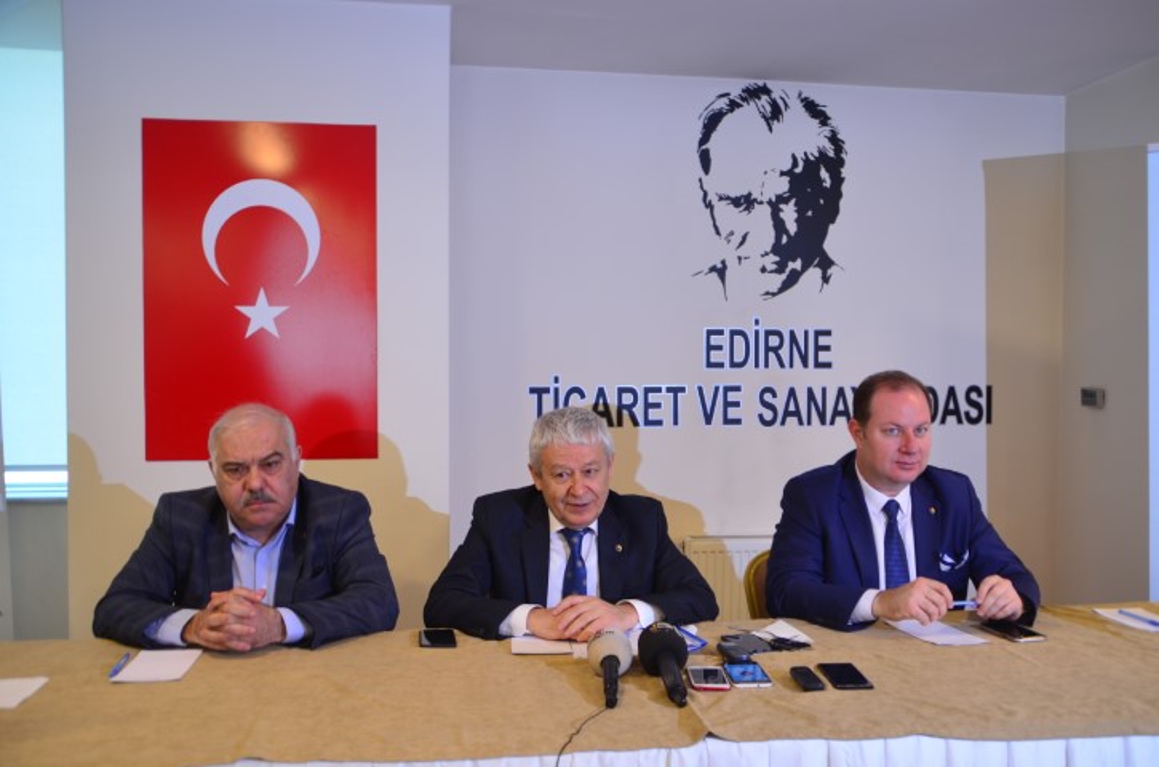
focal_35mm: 33
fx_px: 1060
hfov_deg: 57.3
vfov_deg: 39.8
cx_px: 580
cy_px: 384
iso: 250
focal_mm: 22
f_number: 3.5
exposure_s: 1/20
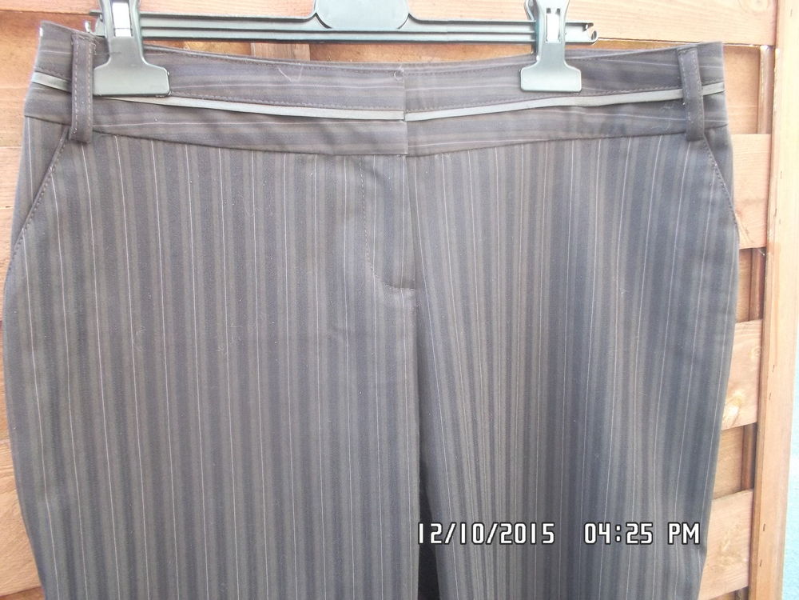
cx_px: 400
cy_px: 300
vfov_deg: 49.7
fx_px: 646
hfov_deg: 63.4
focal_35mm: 28
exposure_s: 1/45
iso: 270
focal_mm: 4.1
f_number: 3.3
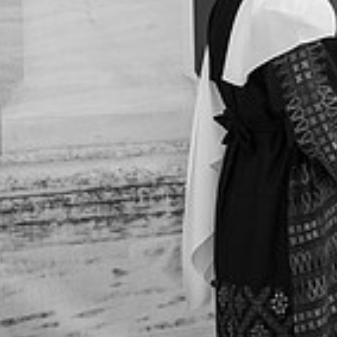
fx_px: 1630
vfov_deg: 11.7
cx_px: 495
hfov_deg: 11.4
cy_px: -1
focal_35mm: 148
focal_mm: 40
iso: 100
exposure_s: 1/1250
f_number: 2.8
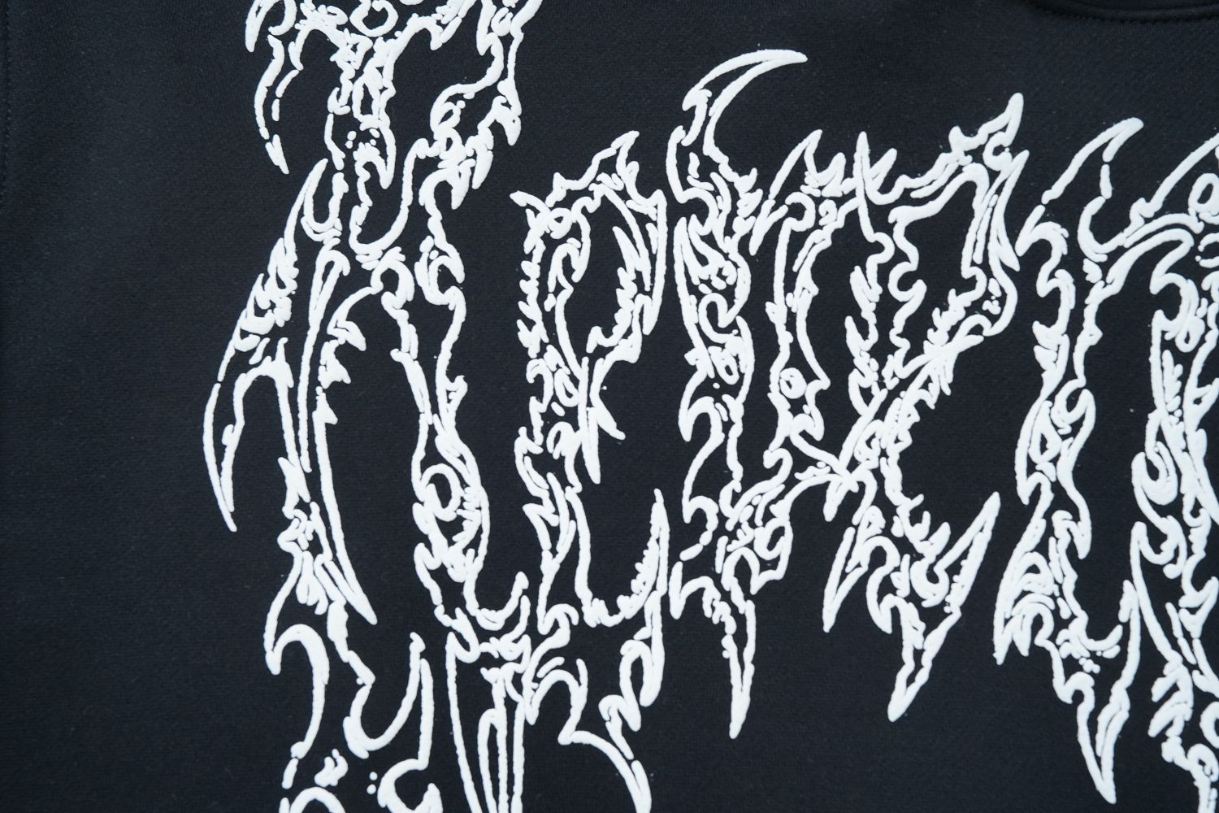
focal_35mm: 35
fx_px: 1185
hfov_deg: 54.4
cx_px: 610
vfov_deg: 37.9
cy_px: 406
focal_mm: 35
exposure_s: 1/100
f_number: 10
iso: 1600
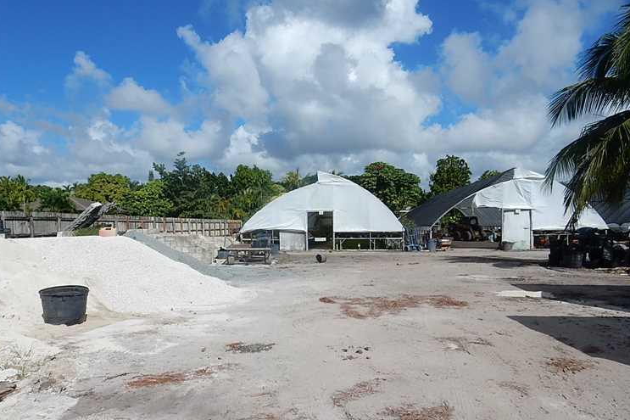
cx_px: 306
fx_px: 490
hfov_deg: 65.5
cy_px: 240
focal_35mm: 28
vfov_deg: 46.2
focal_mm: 4.5
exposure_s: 1/2000
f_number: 4.8
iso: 125
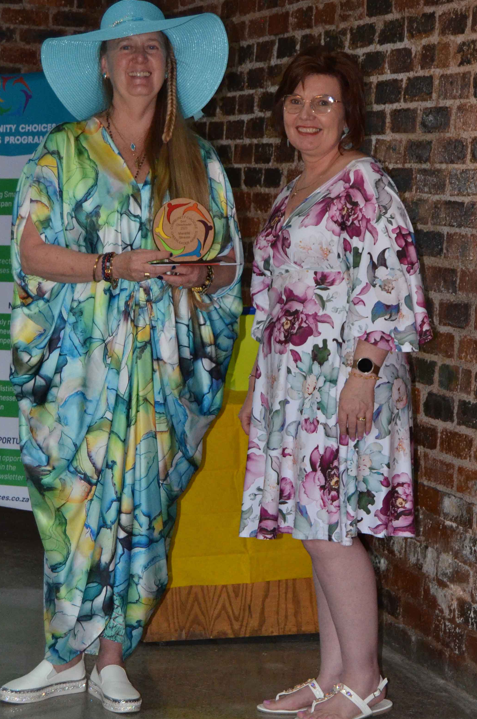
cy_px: 457
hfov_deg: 13.8
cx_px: 248
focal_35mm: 99
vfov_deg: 20.6
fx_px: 1976
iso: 1600
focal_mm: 42
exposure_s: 1/60
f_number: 5
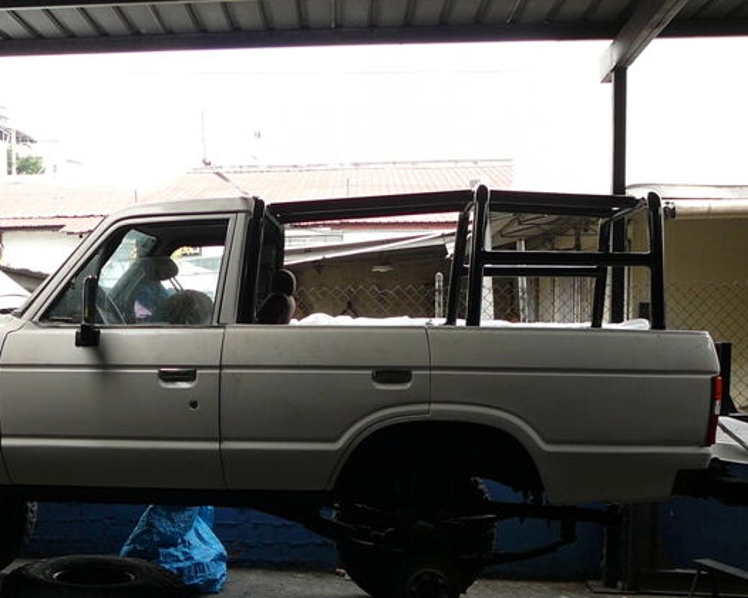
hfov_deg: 35.6
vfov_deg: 28.8
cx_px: 243
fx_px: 1150
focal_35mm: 52
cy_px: 420
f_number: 2.8
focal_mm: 5.2
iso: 80
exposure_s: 1/100
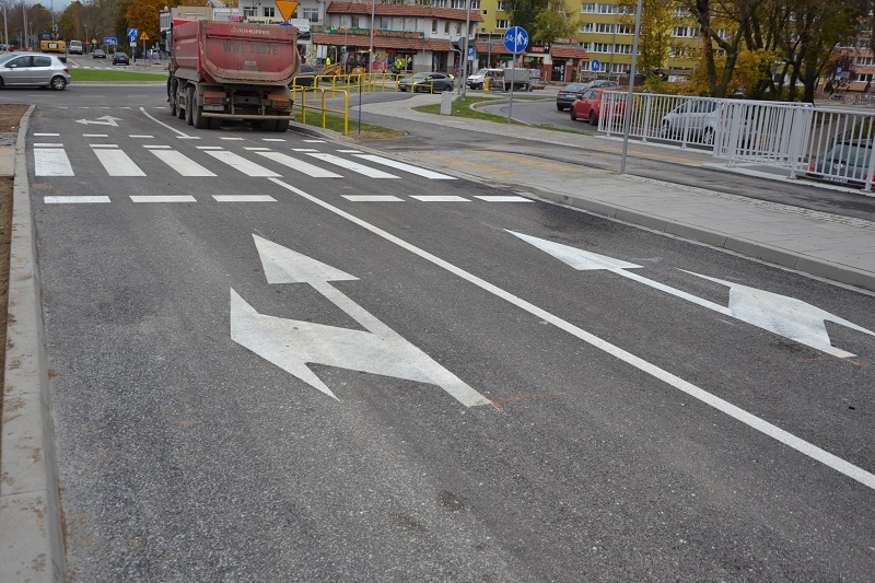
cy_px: 292
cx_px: 438
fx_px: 875
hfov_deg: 53.1
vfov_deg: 36.9
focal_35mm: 36
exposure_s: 1/125
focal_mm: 24
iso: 110
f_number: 5.6
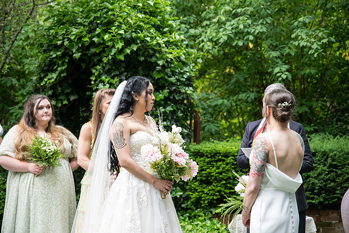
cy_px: 116
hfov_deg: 28.8
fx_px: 679
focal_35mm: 70
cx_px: 174
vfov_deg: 19.5
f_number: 3.2
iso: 1000
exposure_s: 1/400
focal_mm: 70
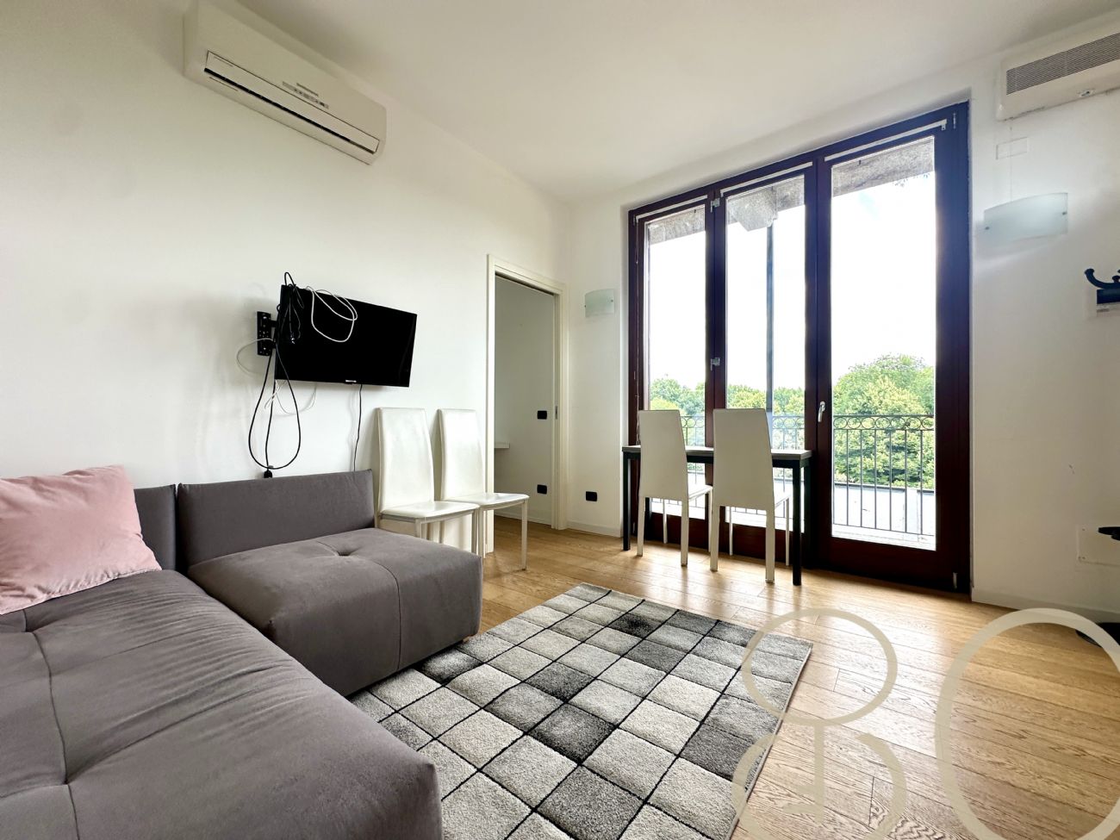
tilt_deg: -0.4
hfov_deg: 102.1
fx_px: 453
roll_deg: -0.3
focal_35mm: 14
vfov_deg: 85.7
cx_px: 560
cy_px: 420
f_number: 2.2
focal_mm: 2.22
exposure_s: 1/121
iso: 40
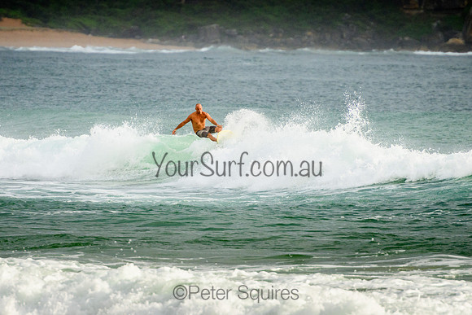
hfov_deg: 3.7
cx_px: 217
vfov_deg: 2.5
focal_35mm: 550
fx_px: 7213
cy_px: 139
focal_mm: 400
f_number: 5.6
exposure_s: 1/2000
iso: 720
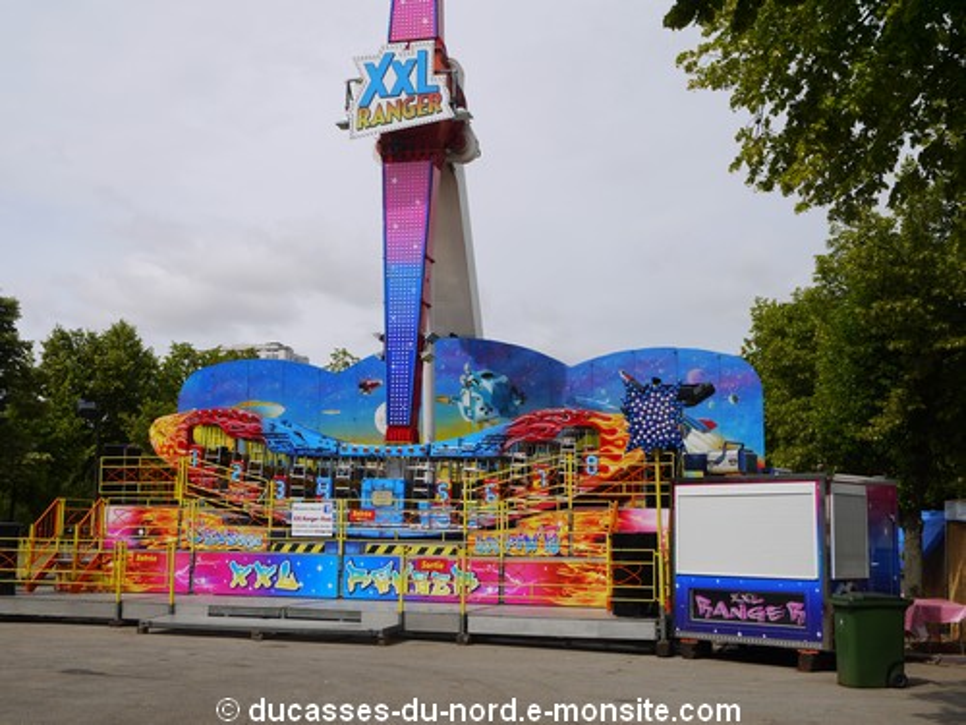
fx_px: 1116
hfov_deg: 46.8
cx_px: 483
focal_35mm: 40
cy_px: 362
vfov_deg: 36.0
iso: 160
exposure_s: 1/640
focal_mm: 20
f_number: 10
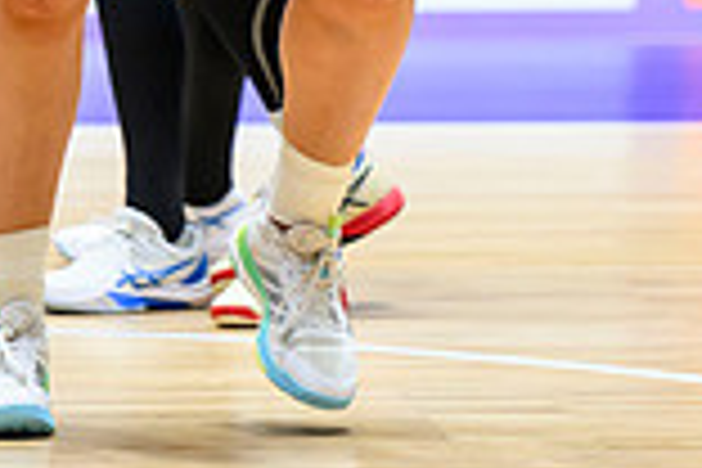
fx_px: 13005
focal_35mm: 667
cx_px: 430
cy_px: -510
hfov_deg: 3.1
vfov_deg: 2.1
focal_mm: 150
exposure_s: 1/1600
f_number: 3.2
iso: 2500
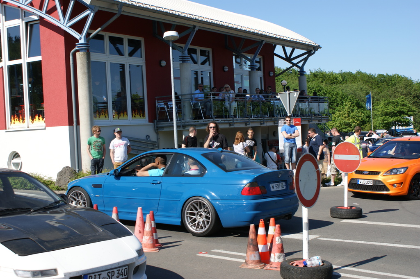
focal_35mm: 52
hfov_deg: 37.9
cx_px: 210
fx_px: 612
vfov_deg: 25.7
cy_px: 140
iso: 100
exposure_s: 1/250
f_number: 7.1
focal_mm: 35
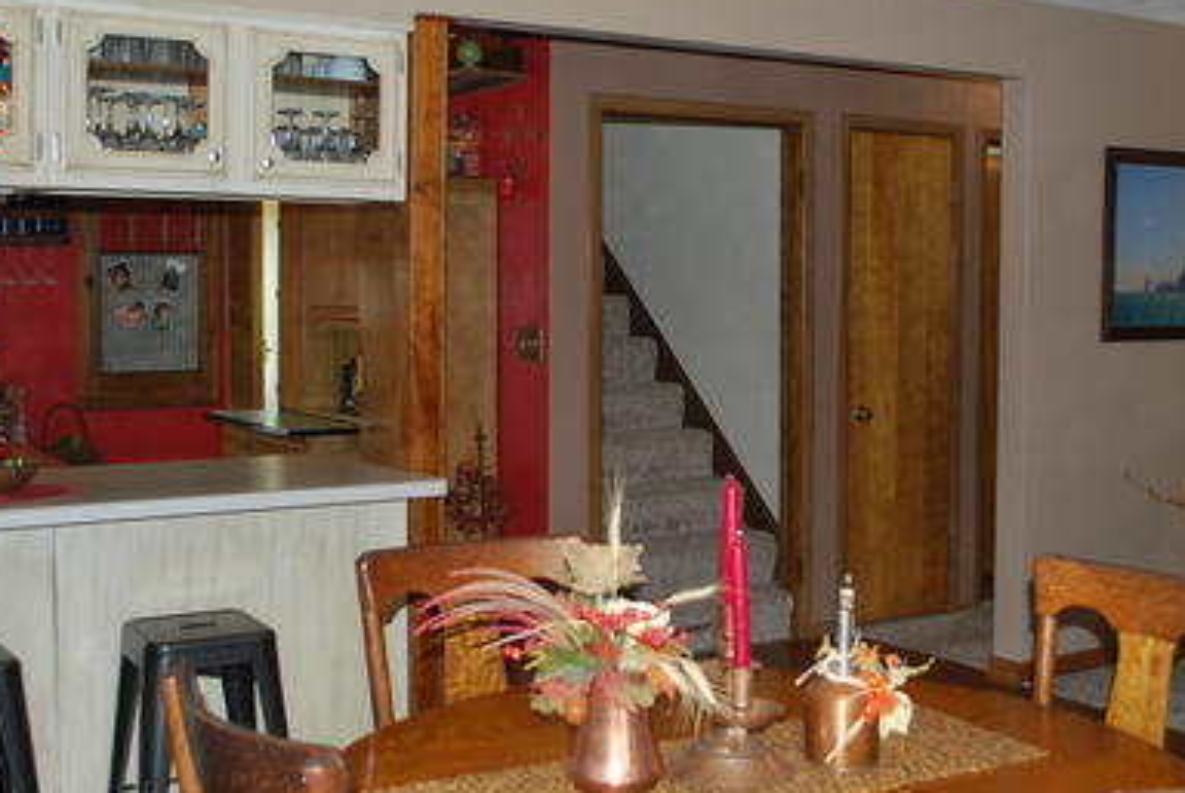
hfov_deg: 43.5
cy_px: 324
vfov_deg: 29.9
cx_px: 651
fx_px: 1483
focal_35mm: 45
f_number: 3.5
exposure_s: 1/60
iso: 200
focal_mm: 18
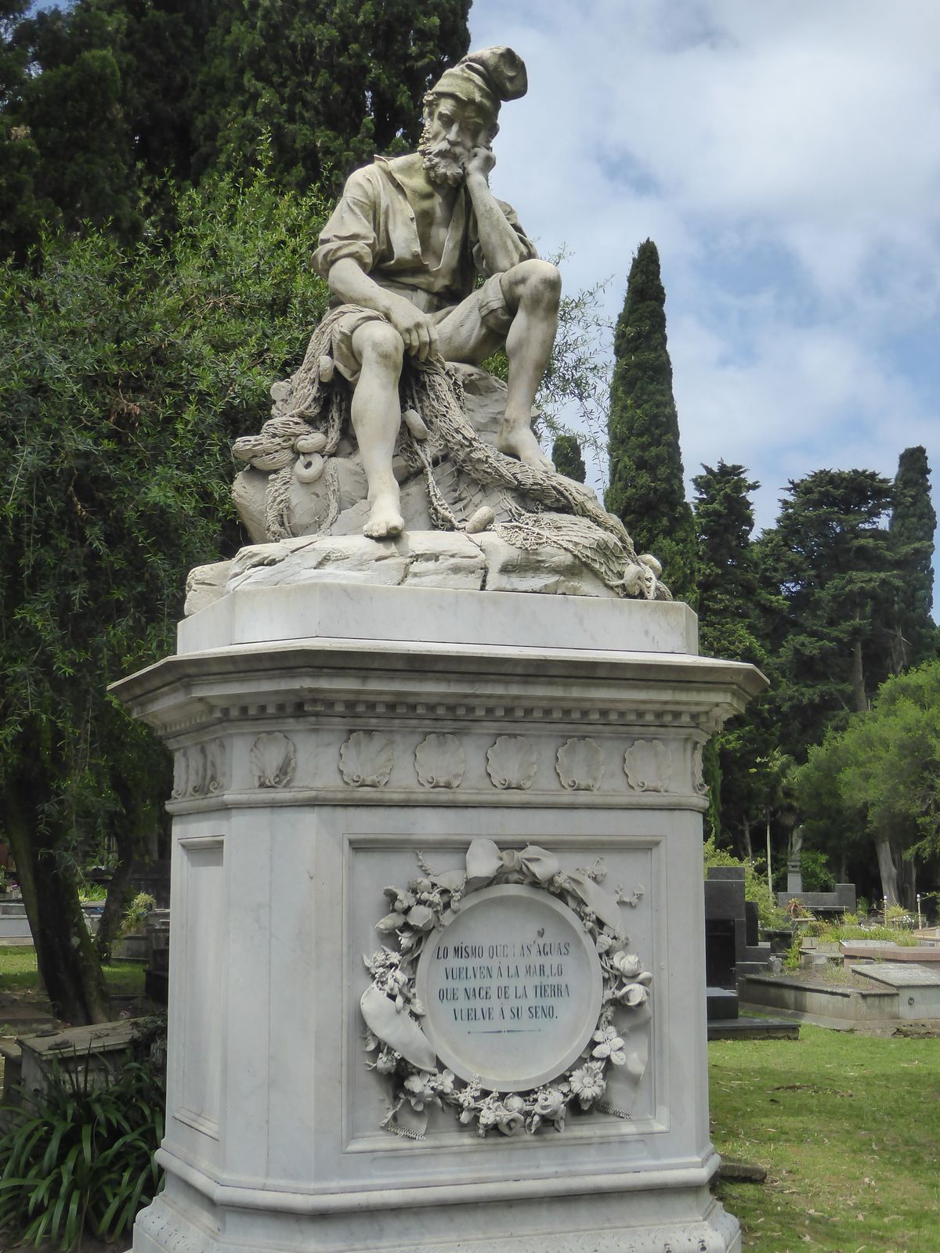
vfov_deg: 36.2
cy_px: 626
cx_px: 470
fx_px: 1919
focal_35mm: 53
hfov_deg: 27.5
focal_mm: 9
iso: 160
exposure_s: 1/800
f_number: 4.1
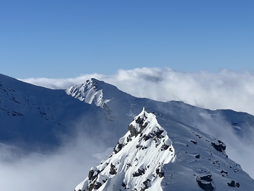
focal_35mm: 116
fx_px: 851
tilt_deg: -3.7
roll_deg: +4.0
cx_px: 191
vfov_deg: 12.8
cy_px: 132
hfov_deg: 16.9
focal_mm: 9
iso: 32
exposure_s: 1/2370
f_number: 2.8
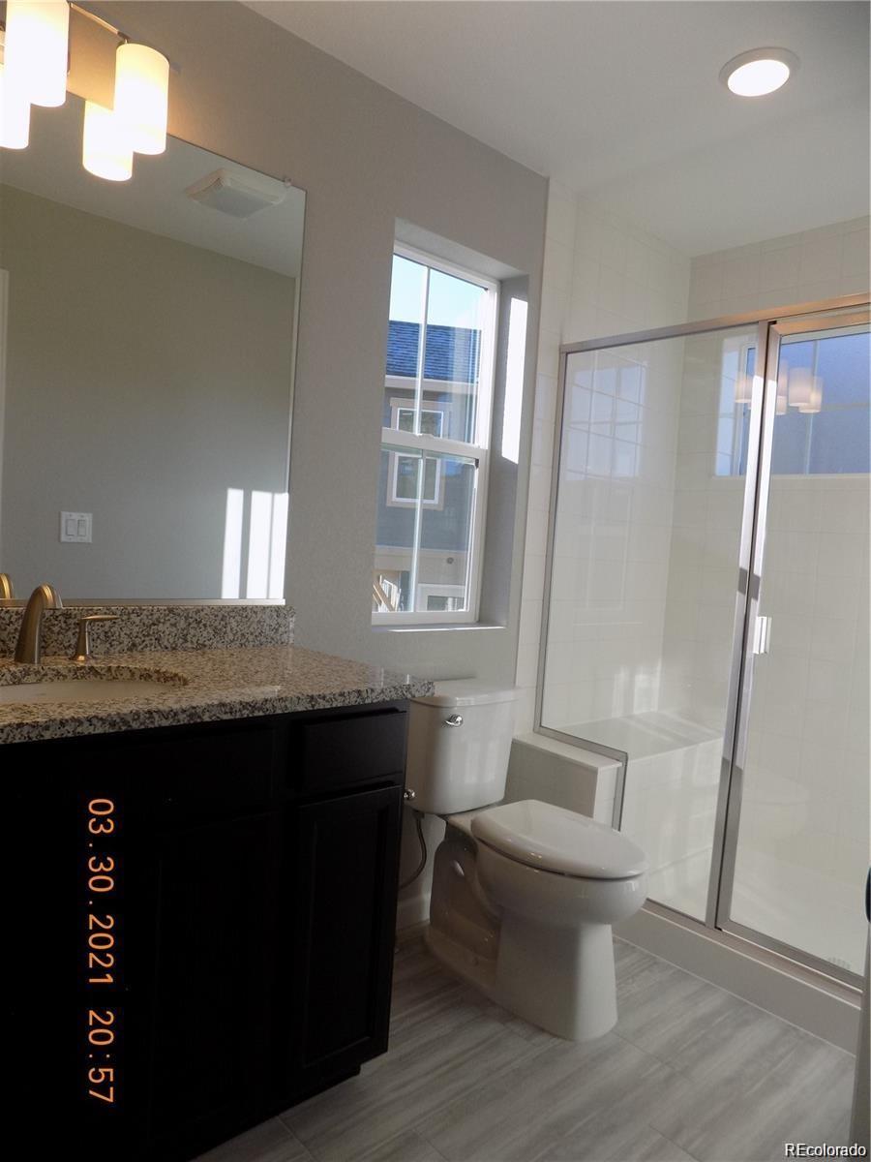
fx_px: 772
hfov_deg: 58.9
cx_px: 436
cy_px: 581
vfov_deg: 73.9
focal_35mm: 23
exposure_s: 1/200
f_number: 3.1
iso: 80
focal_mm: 4
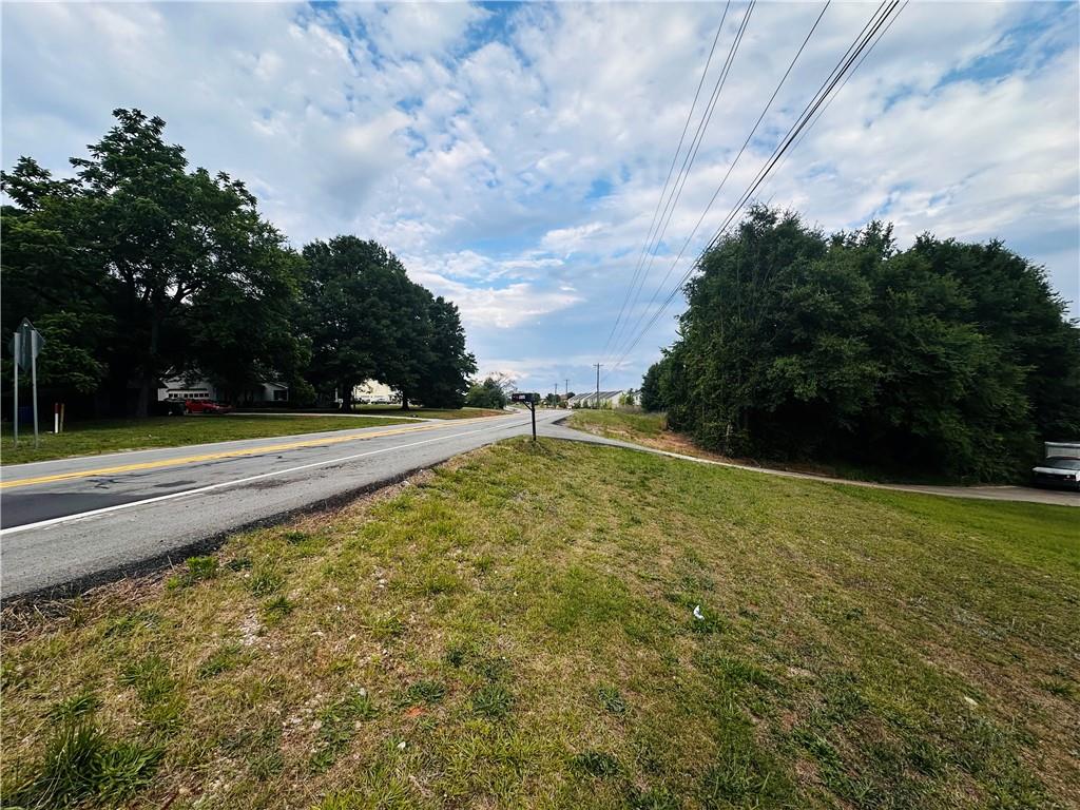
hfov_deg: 102.1
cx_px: 540
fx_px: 437
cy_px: 405
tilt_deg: -1.2
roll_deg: -0.5
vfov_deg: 85.7
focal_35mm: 14
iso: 40
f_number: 2.2
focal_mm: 2.22
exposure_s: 1/1006
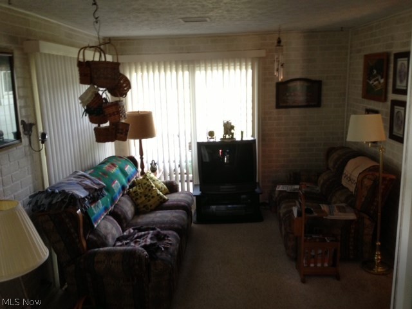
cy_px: 154
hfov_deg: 55.4
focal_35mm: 33
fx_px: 393
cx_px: 206
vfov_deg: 42.9
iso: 100
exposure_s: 1/20
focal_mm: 4.13
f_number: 2.4
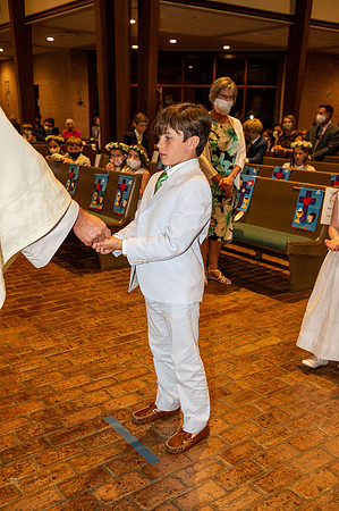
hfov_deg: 35.0
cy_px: 256
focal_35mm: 38
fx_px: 538
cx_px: 170
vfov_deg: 50.7
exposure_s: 1/125
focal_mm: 38
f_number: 5
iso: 1600
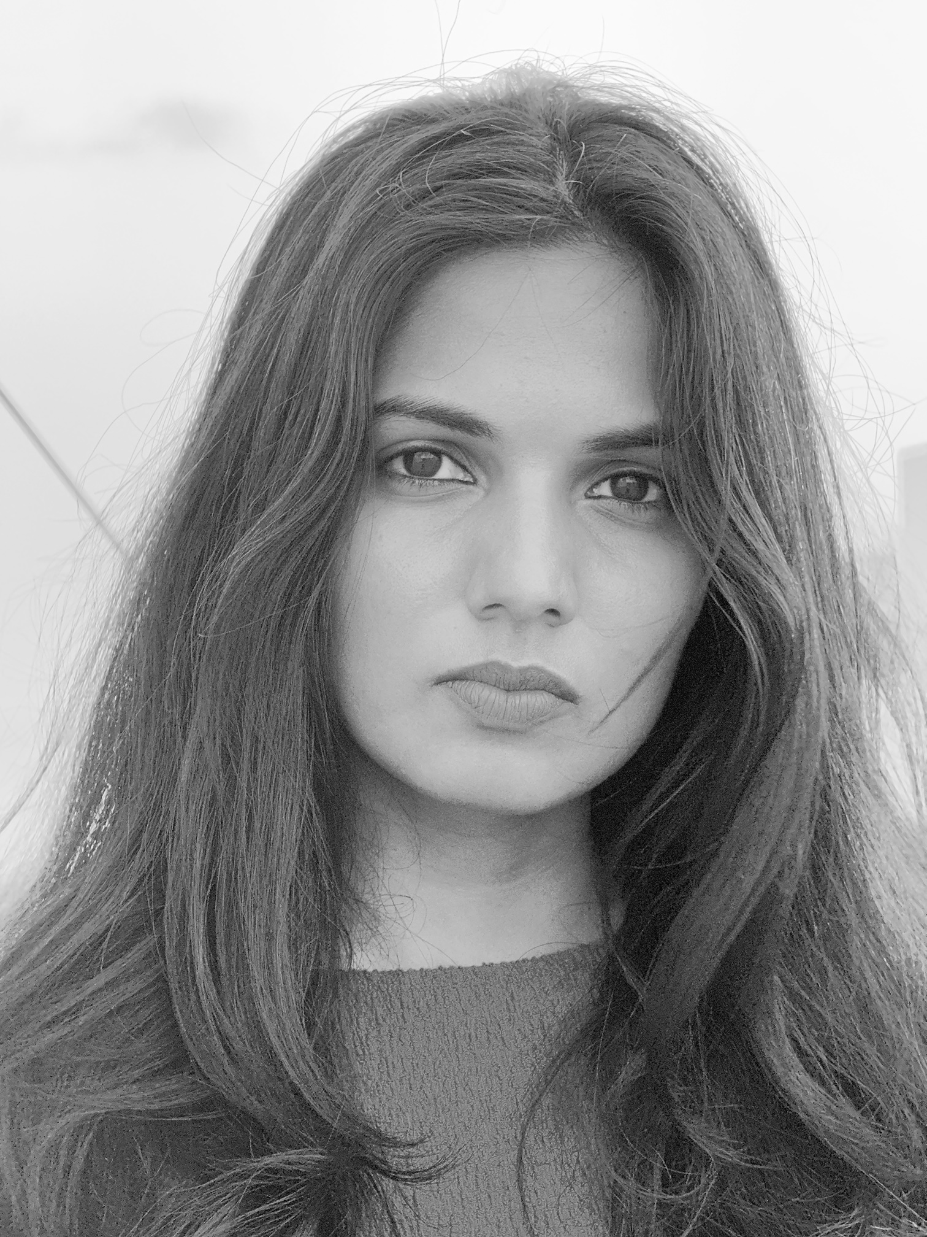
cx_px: 464
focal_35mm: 120
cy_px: 618
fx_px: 4285
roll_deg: +2.0
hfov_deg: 12.3
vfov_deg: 16.4
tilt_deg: +0.7
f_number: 2.8
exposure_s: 1/99
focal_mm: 15.66
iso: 250
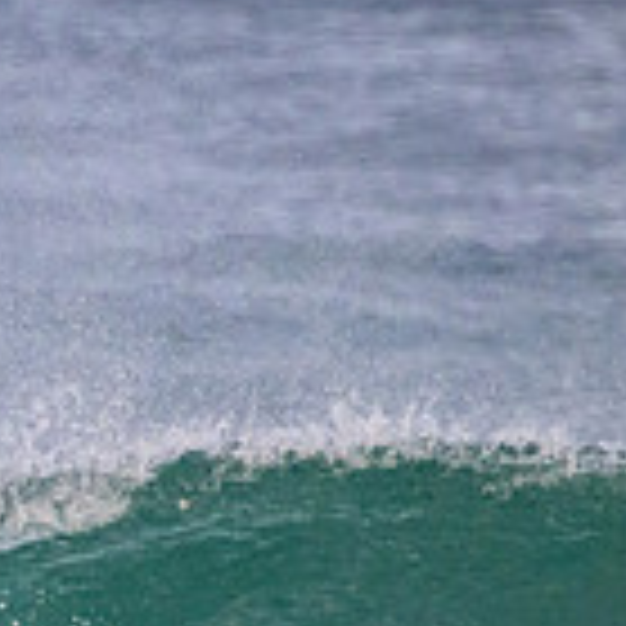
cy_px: 772
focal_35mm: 2829
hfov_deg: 0.6
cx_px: -495
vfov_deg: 0.6
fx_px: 57881
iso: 4000
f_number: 11
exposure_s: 1/2000
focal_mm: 800
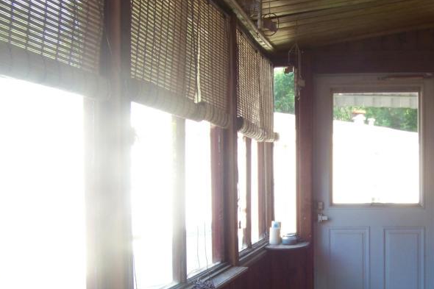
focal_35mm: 65
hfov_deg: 30.4
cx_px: 330
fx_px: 783
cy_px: 232
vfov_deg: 20.7
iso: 64
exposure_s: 1/60
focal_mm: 5.85
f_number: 2.8
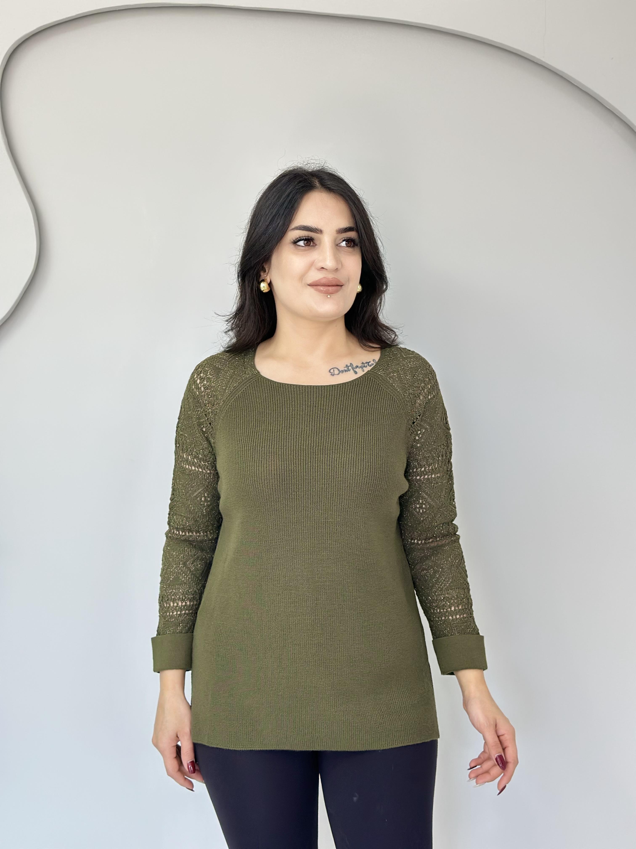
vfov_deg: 39.7
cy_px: 424
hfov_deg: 30.3
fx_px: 1176
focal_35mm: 48
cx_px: 318
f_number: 1.78
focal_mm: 6.86
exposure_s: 1/100
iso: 125
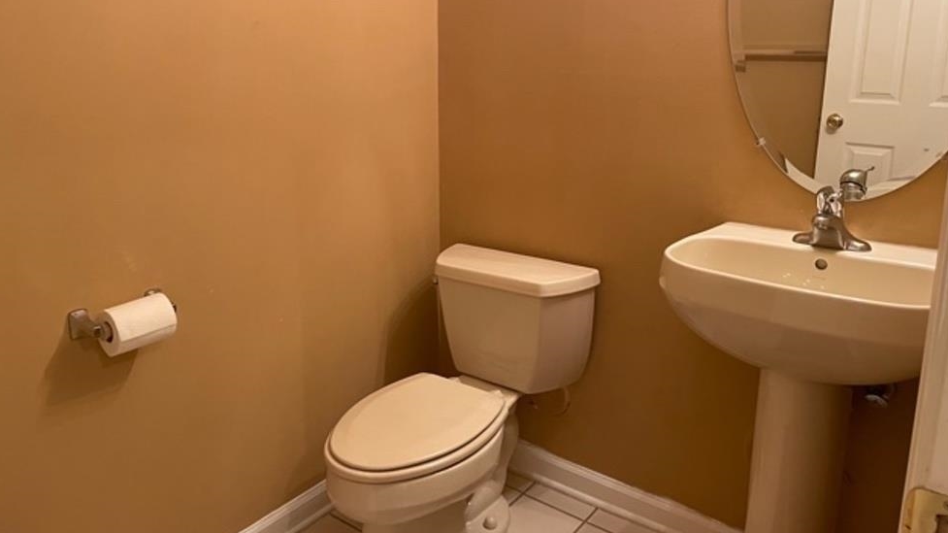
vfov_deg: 39.9
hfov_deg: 66.1
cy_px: 198
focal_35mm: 29
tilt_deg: -10.8
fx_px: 729
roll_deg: +0.0
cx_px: 474
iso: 320
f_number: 1.6
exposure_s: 1/60
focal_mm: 4.2
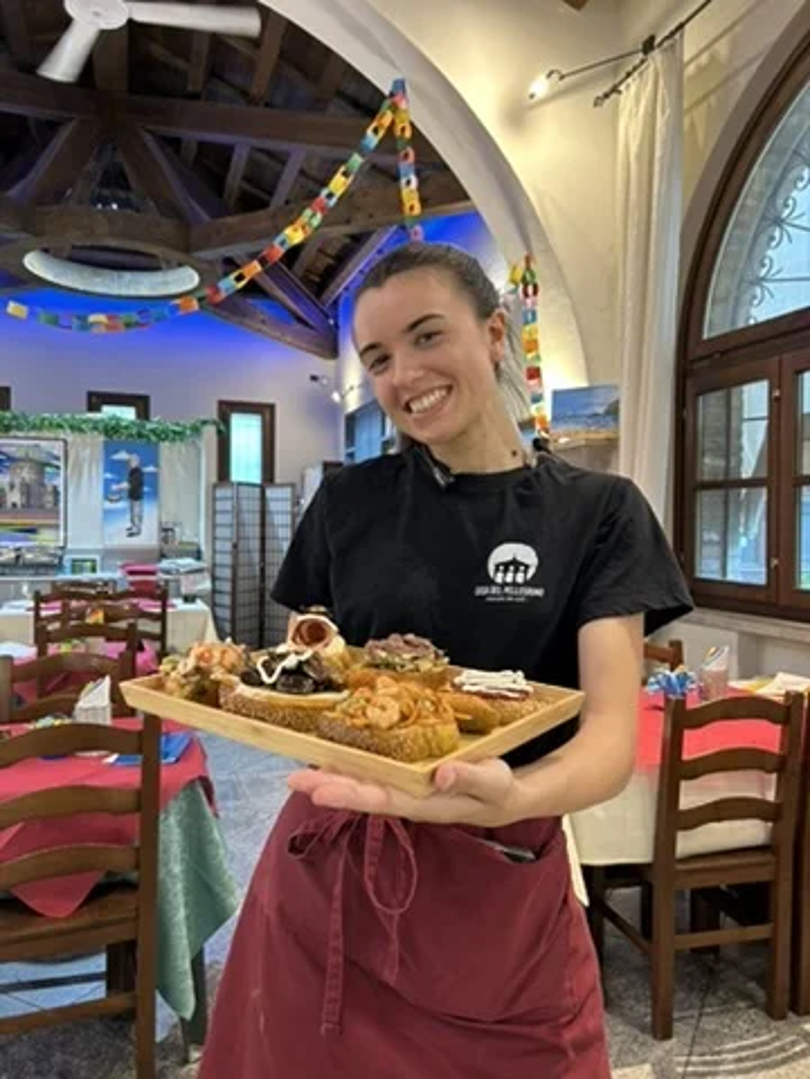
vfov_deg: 67.3
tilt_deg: +0.1
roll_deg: +0.6
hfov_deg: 53.1
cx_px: 405
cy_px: 540
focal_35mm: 26
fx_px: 811
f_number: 1.5
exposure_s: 1/50
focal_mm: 5.7
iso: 125
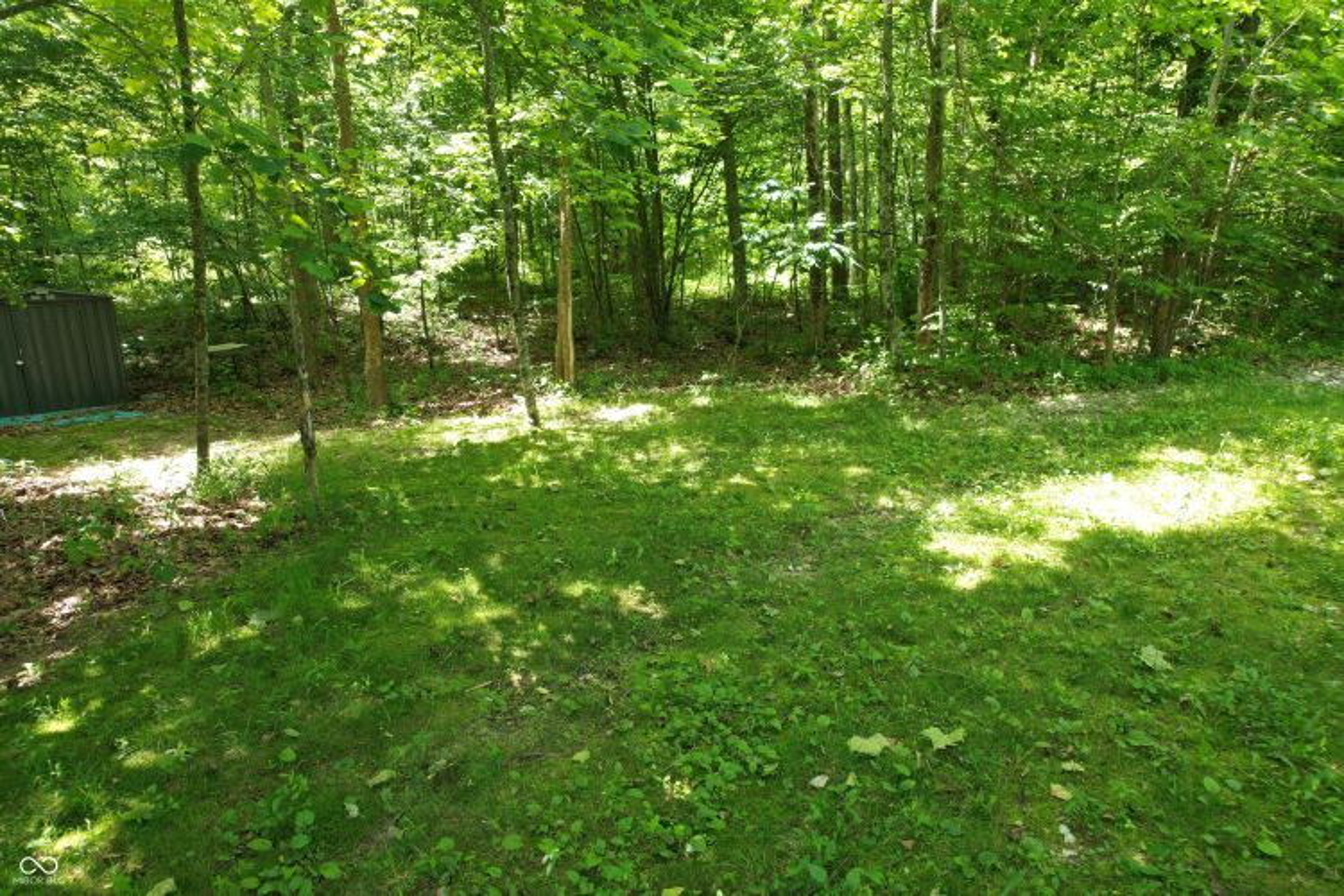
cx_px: 672
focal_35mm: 22
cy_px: 448
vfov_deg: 57.2
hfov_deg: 78.6
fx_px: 821
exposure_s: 1/50
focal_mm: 8.38
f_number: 2.8
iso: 100
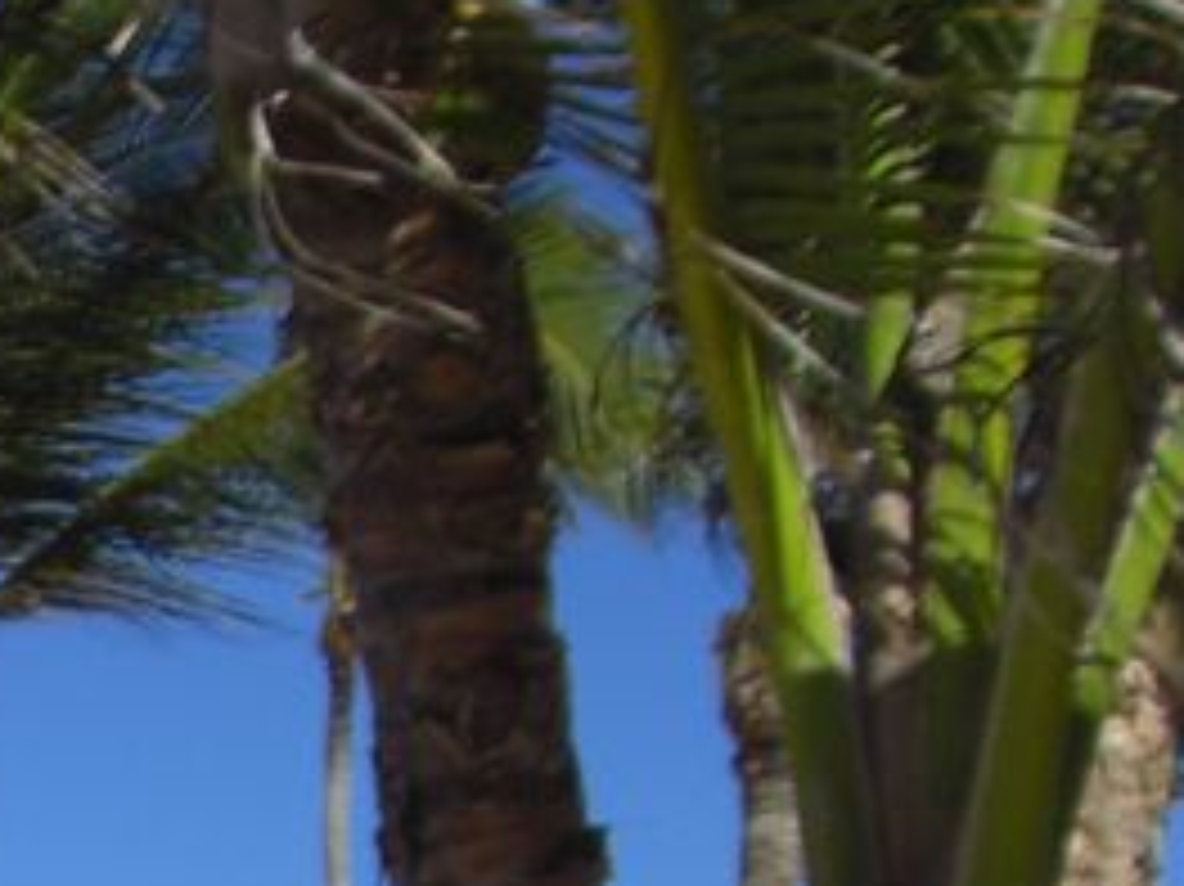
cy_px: 1601
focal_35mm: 148
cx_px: -860
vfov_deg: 9.5
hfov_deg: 12.4
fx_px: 5060
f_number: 8
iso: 64
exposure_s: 1/200
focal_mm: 6.2
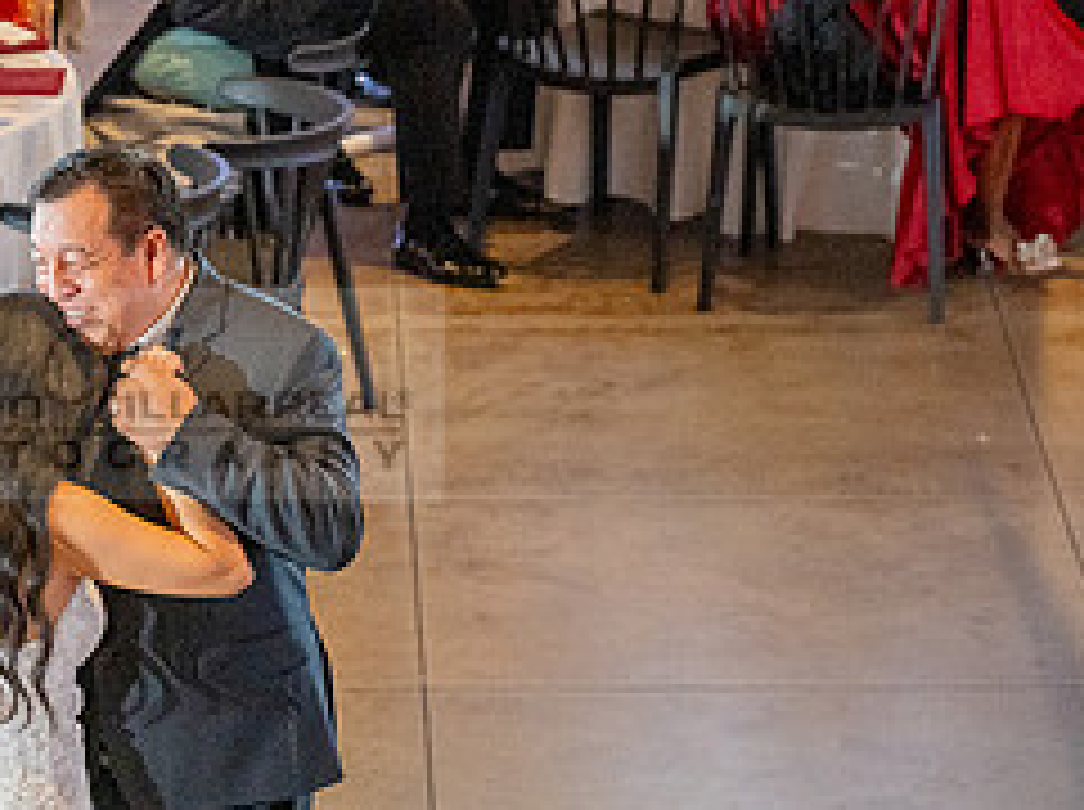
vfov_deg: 5.8
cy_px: 394
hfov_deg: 7.7
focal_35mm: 255
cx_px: 63
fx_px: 7973
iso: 3200
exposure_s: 1/200
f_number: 4
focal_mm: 110
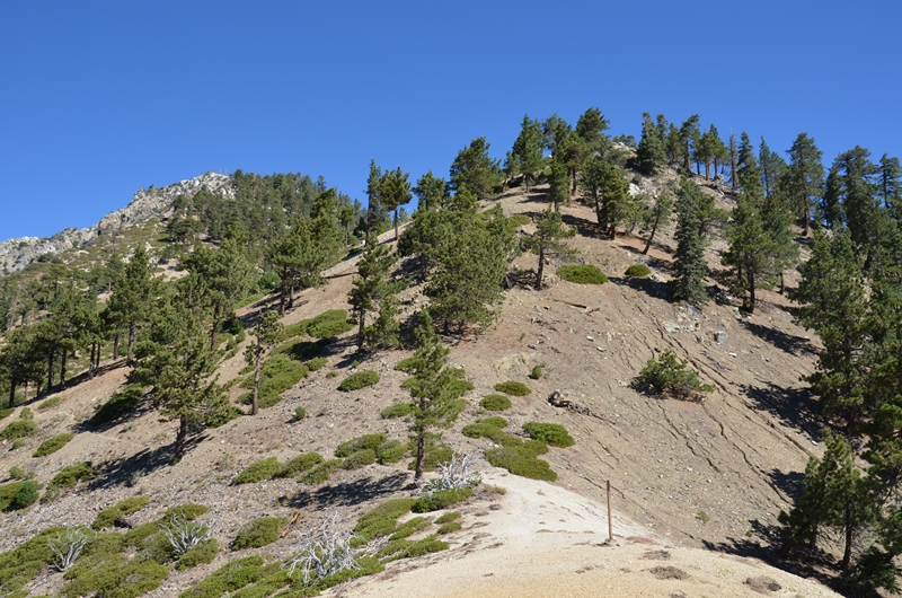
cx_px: 451
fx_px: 788
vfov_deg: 41.5
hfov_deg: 59.6
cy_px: 299
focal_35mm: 32
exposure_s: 1/250
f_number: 8
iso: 100
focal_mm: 21
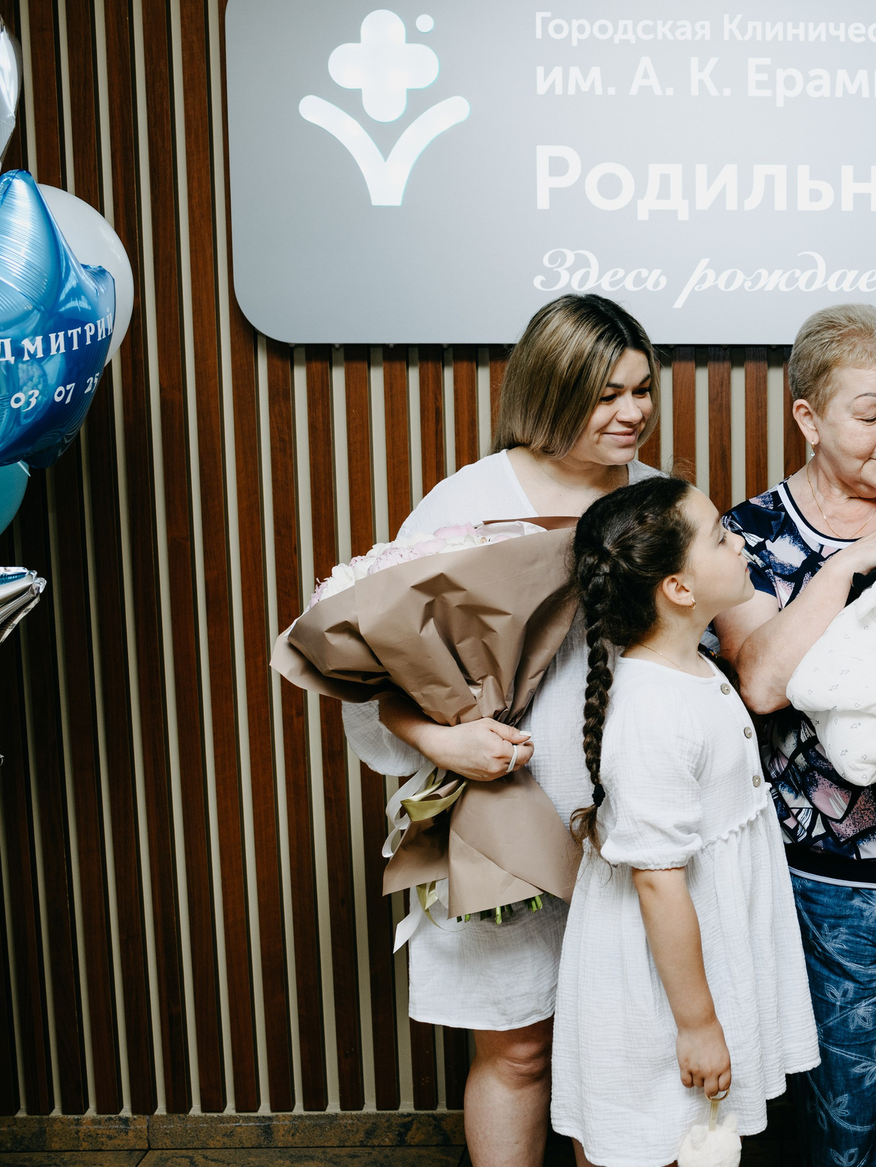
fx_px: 1721
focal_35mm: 51
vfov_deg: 37.5
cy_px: 581
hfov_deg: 26.9
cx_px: 882
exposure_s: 1/160
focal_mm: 35
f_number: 4
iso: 200
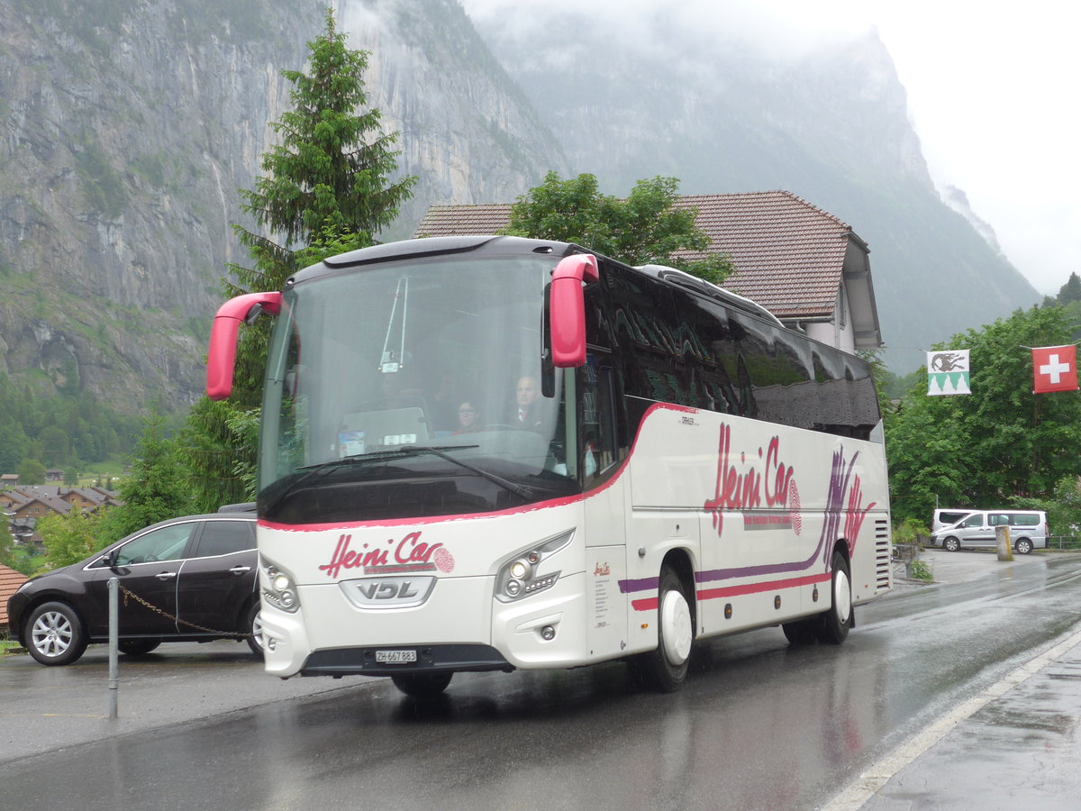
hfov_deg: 32.7
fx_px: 1842
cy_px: 406
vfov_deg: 24.8
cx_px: 540
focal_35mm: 59
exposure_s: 1/250
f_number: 3.5
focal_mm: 12
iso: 100
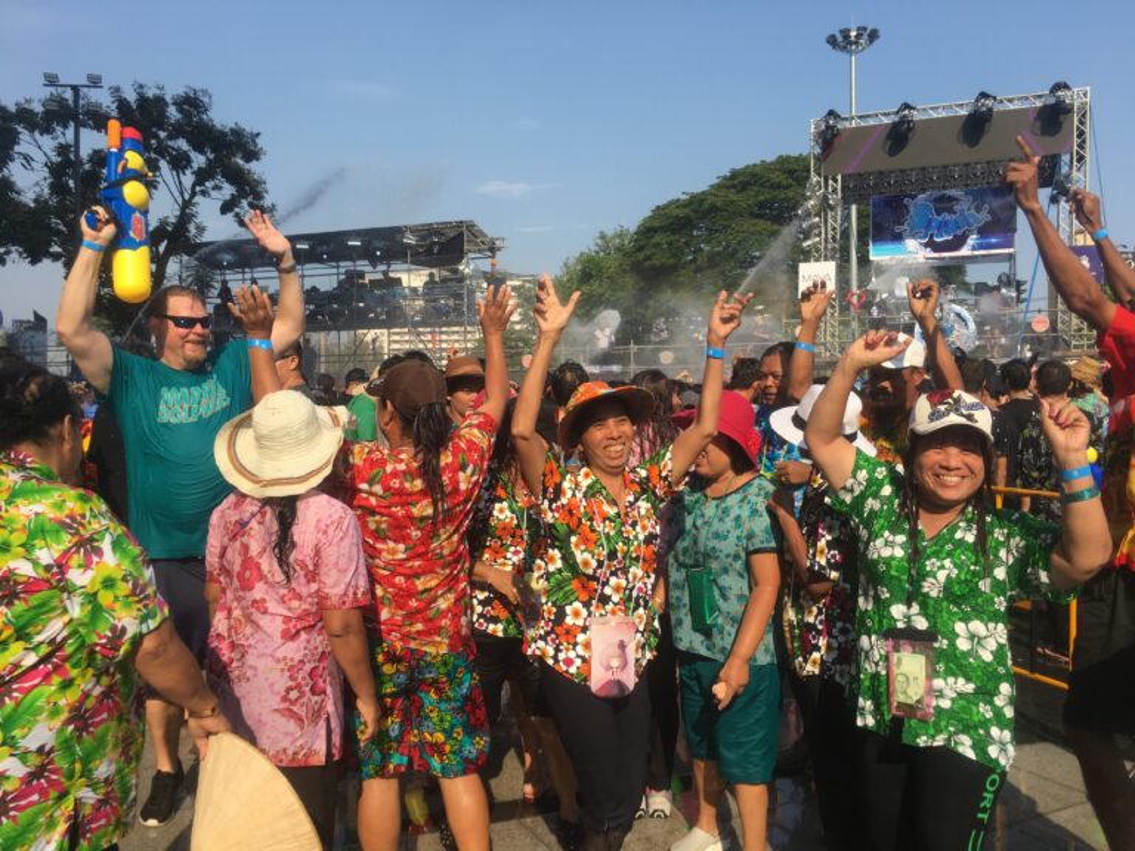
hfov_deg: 61.7
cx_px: 568
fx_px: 951
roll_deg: +1.7
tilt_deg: -1.0
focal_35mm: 29
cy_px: 426
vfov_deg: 48.2
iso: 25
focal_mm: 4.15
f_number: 2.2
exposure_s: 1/1068
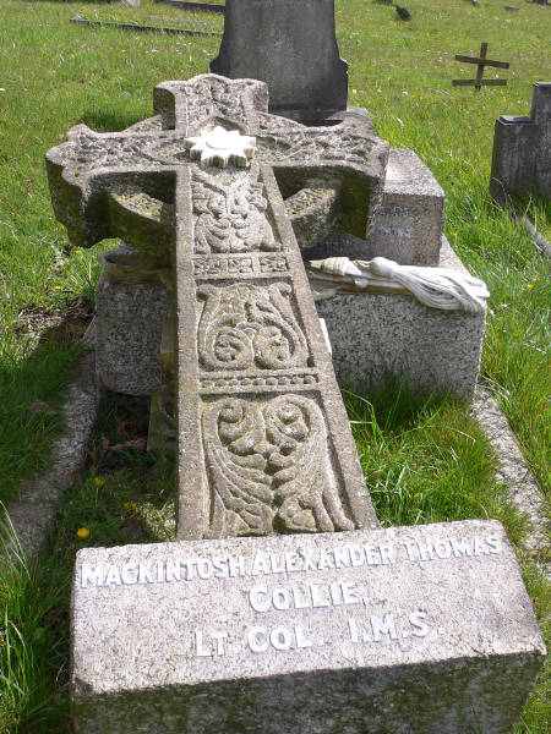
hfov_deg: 40.7
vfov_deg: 52.6
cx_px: 276
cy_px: 367
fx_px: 743
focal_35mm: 35
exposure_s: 1/200
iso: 80
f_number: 5.6
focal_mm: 5.8
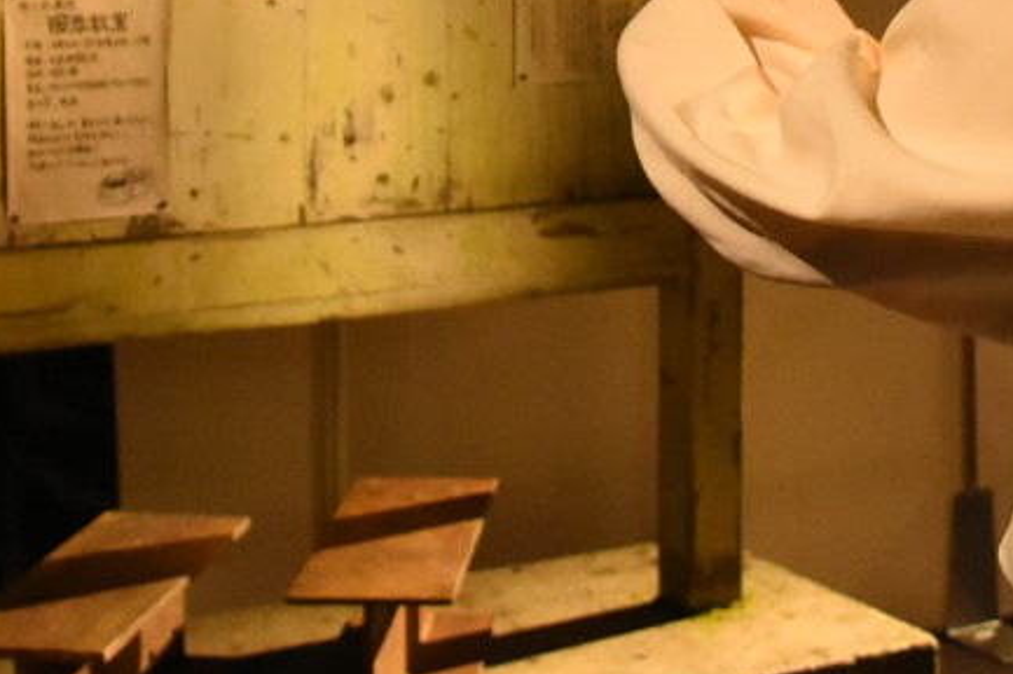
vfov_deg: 14.8
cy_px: -234
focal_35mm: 87
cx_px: 606
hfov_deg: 23.3
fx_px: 2457
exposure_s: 1/30
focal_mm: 21
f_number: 4.5
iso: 4500
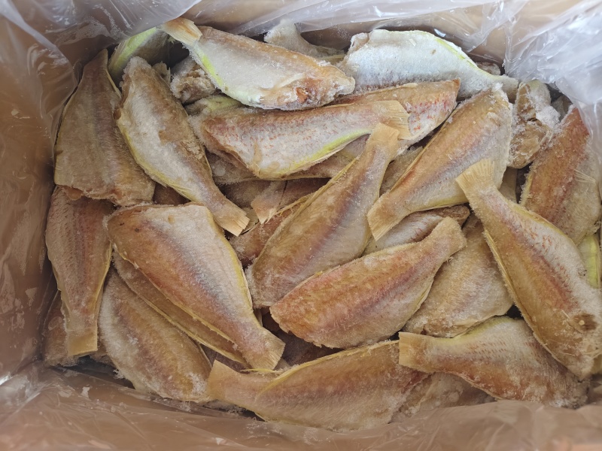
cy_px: 226
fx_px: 400
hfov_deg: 73.9
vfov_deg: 58.9
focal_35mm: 23
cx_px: 301
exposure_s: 1/100
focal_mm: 5.56
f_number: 1.88
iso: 723
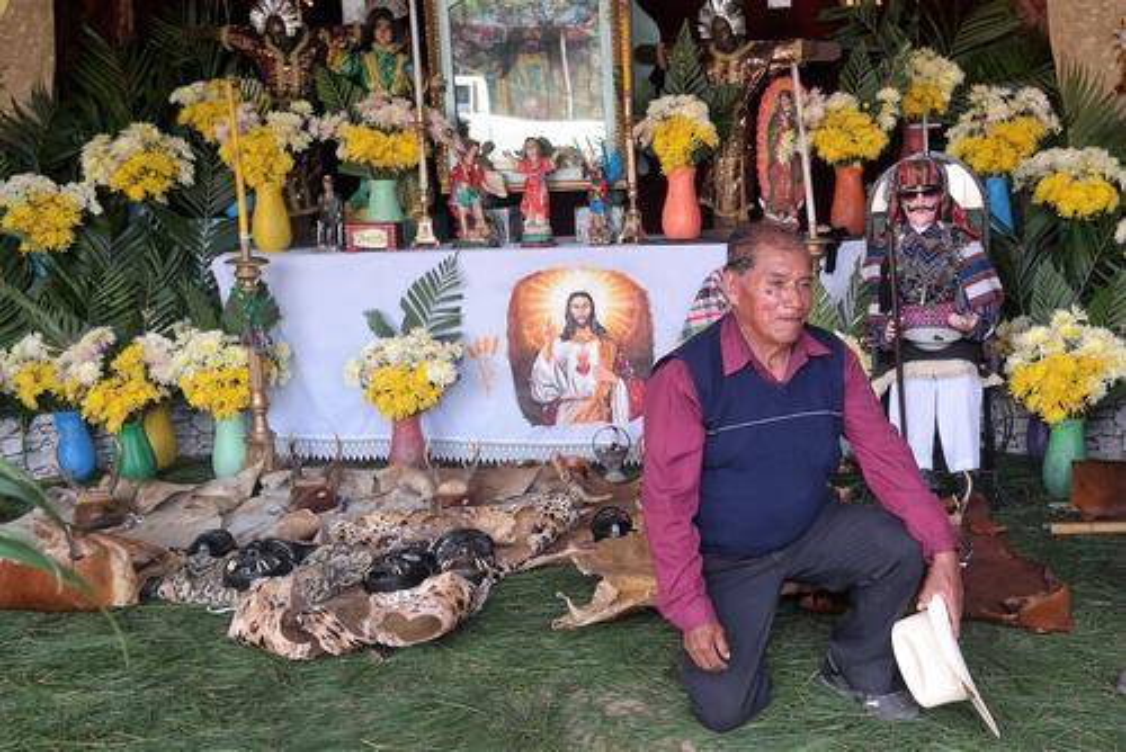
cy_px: 376
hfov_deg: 61.9
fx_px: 939
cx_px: 563
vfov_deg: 43.7
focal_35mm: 30
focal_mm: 20
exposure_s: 1/80
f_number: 3.5
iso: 200
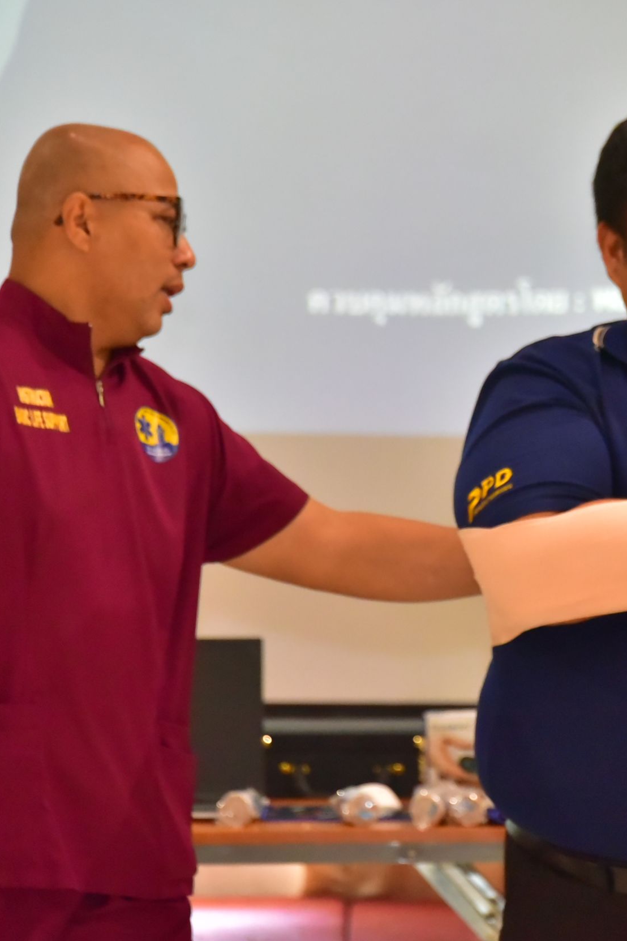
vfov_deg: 6.8
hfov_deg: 4.6
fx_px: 7863
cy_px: 472
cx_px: 496
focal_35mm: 301
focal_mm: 200
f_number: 5.6
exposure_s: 1/160
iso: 10000
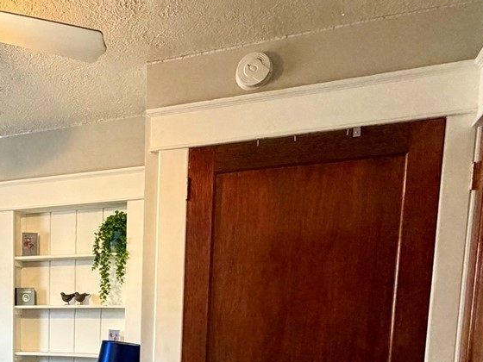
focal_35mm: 40
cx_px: 40
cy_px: 380
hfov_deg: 42.5
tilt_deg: -6.4
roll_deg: -0.1
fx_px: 558
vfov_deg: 32.4
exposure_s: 1/60
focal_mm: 2.22
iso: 500
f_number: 2.2
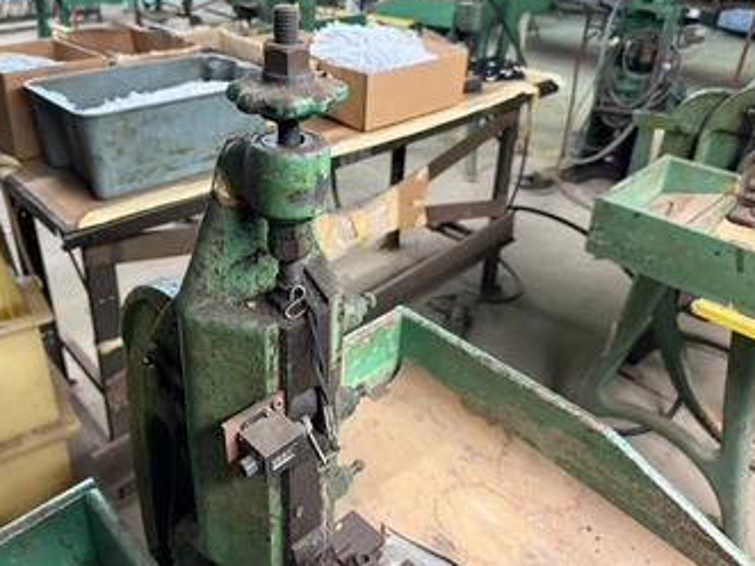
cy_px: 235
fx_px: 632
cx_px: 322
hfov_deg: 61.4
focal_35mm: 29
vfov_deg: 48.0
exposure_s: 1/60
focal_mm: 6.76
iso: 500
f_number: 1.78
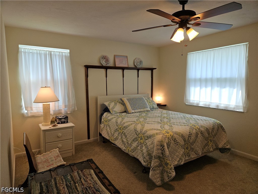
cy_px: 97
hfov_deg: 73.9
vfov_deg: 58.9
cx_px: 129
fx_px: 171
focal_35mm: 23
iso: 50
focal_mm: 5.4
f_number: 1.8
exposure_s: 1/120
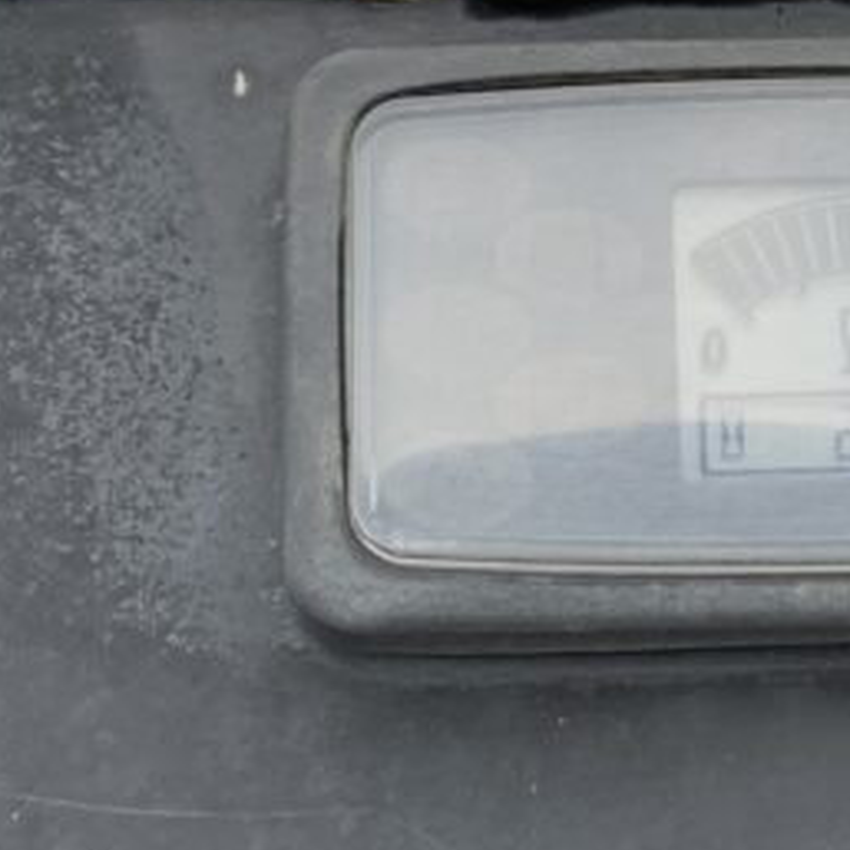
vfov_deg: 17.0
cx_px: 853
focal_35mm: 102
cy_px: 268
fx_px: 2834
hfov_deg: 16.7
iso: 16
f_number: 1.8
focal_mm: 3
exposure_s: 1/294
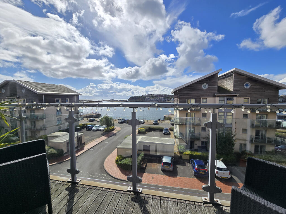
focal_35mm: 13
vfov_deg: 89.9
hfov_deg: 106.2
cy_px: 107
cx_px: 143
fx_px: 107
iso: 50
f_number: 2.2
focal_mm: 2.2
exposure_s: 1/4199
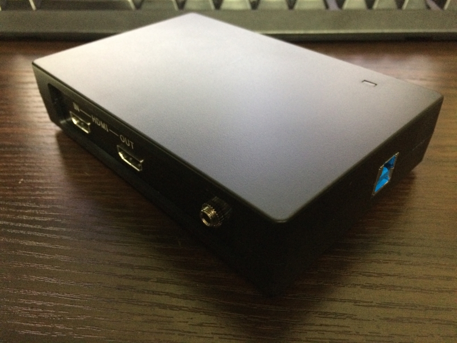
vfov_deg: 48.2
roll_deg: -2.6
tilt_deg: -40.5
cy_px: 172
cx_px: 228
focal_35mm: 29
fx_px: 383
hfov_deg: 61.7
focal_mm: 4.15
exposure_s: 1/20
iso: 320
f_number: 2.2
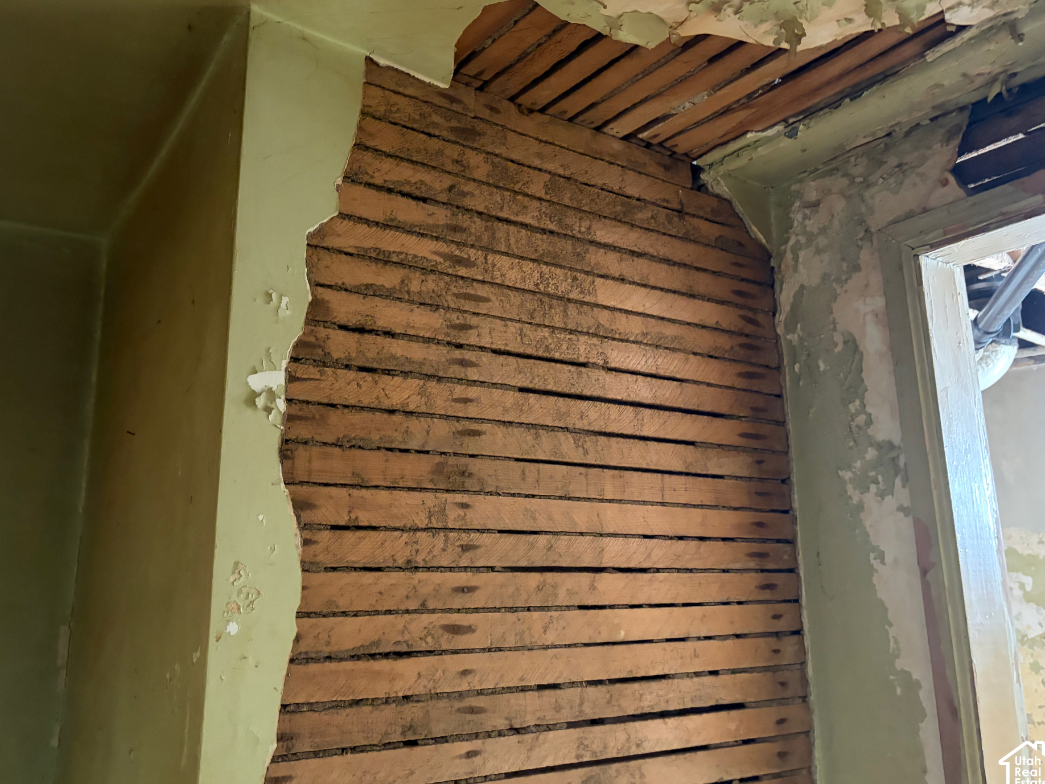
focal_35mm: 29
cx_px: 491
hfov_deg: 61.6
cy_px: 372
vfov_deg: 48.2
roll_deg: +1.6
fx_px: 875
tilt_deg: +15.0
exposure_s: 1/30
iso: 640
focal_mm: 5.96
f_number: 1.6
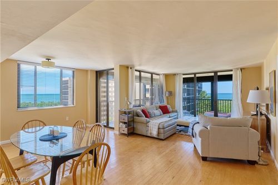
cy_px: 92
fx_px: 139
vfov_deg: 67.3
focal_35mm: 18
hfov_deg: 90.0
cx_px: 139
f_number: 14
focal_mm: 18
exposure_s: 1/6
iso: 200
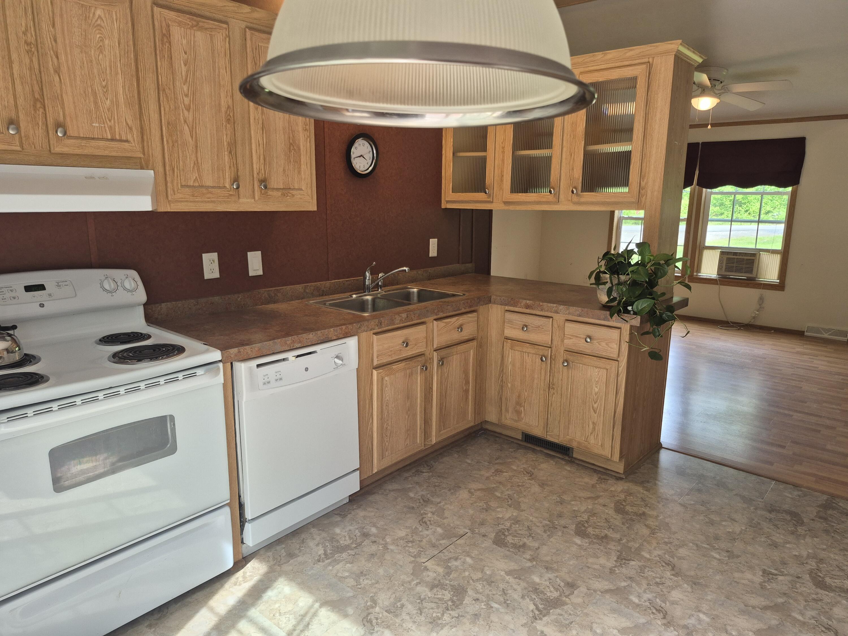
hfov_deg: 73.9
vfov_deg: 58.9
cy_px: 318
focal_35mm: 23
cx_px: 424
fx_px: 563
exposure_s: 1/120
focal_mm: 5.4
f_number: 1.8
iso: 100
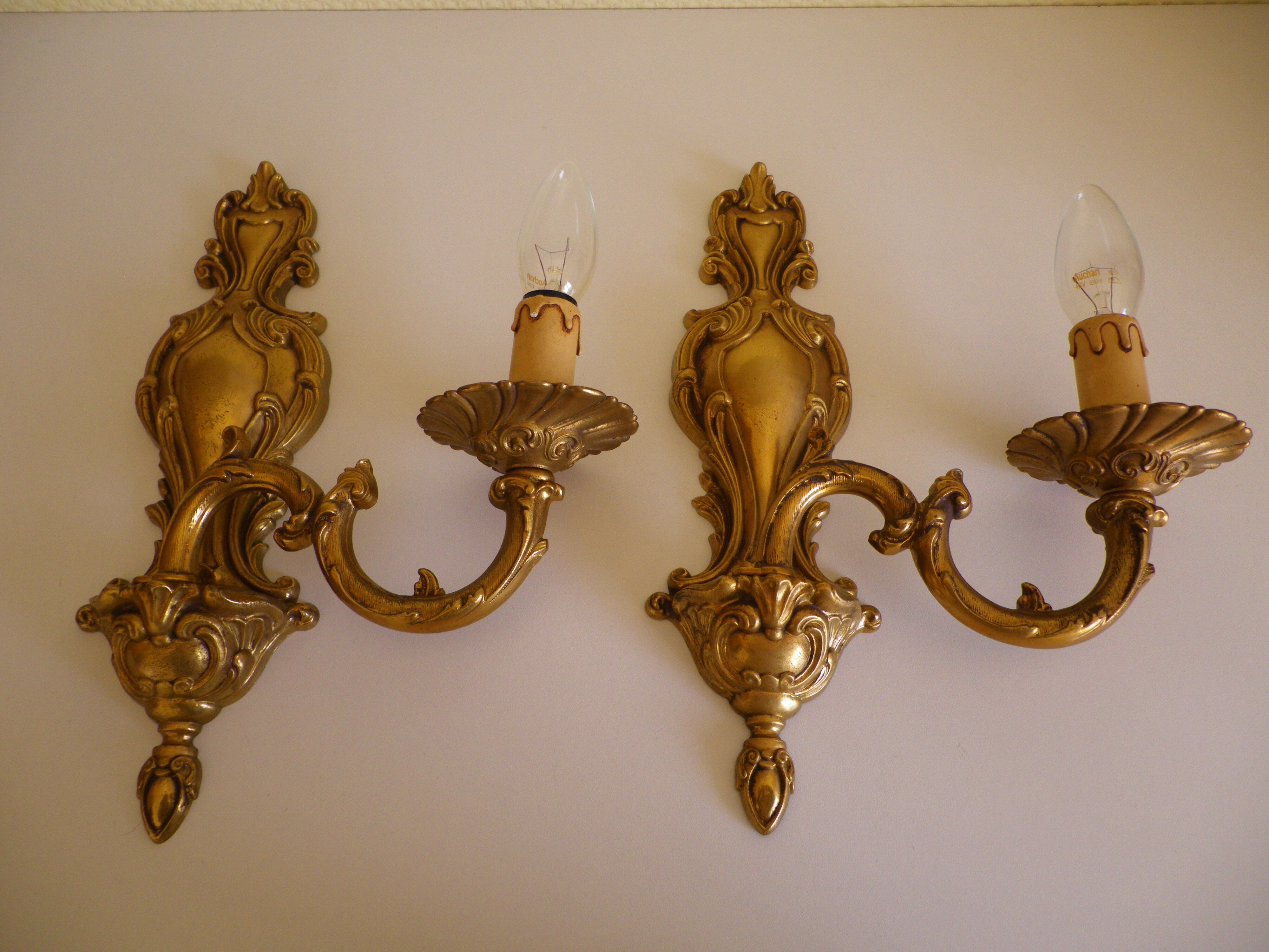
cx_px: 634
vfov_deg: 49.7
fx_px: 1026
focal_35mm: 28
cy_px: 476
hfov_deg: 63.4
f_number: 2.6
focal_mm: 4.9
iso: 64
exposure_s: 1/60
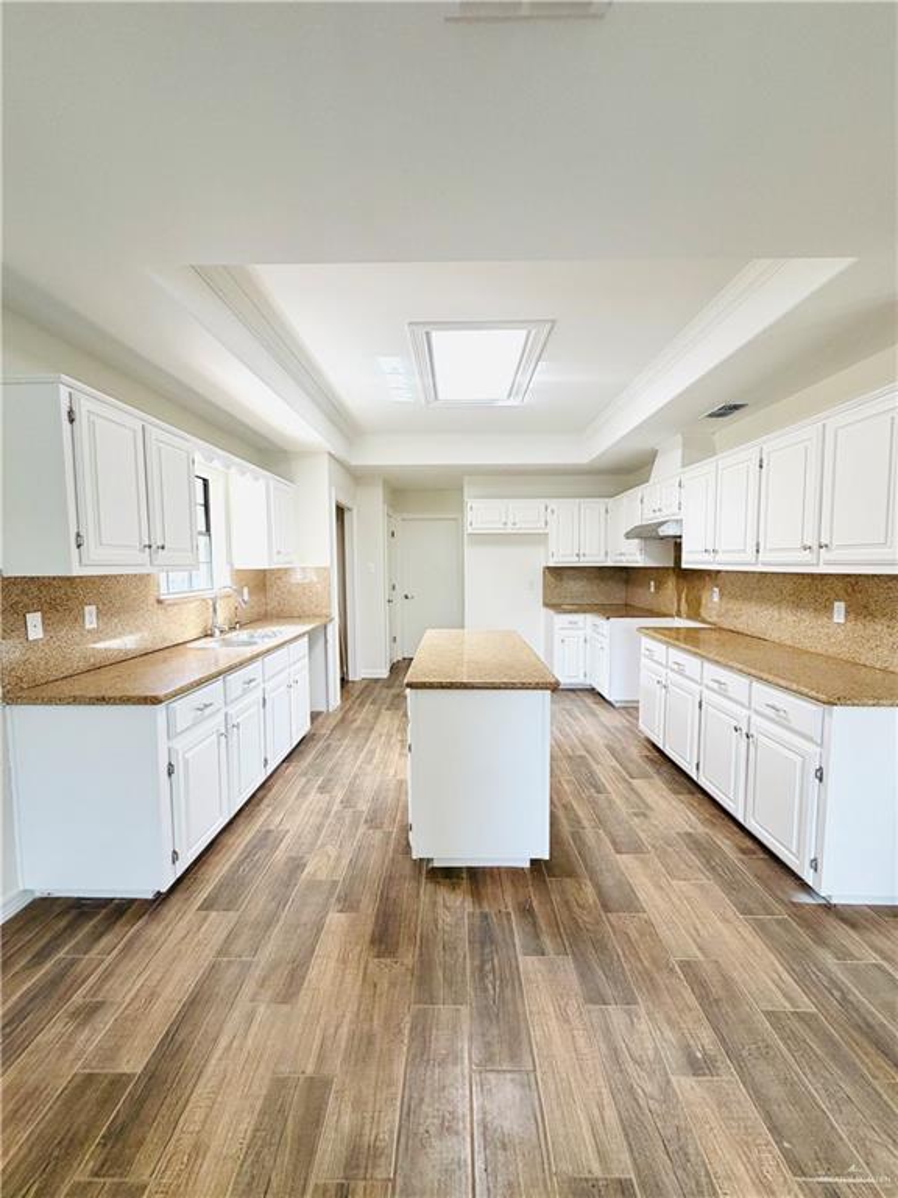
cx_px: 449
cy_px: 599
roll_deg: -0.6
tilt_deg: -4.2
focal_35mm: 14
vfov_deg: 102.1
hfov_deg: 85.7
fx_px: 484
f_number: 2.2
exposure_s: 1/121
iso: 160
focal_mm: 2.22
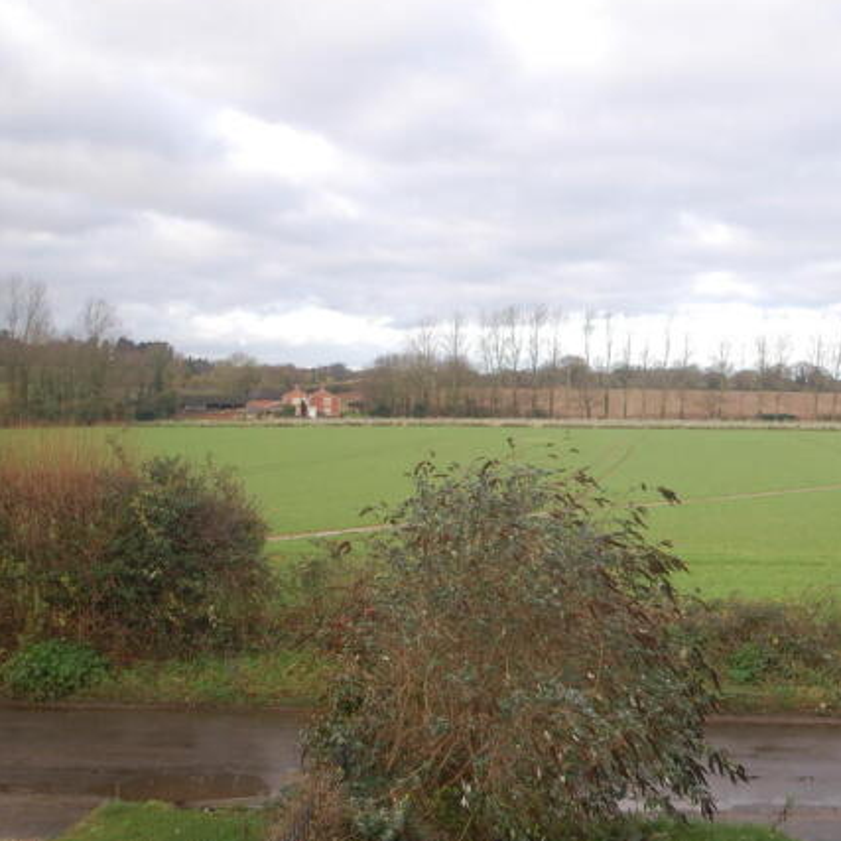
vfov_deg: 36.1
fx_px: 1292
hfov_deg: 35.2
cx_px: 642
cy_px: 418
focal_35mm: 47
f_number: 5.6
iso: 200
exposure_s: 1/125
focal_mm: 24
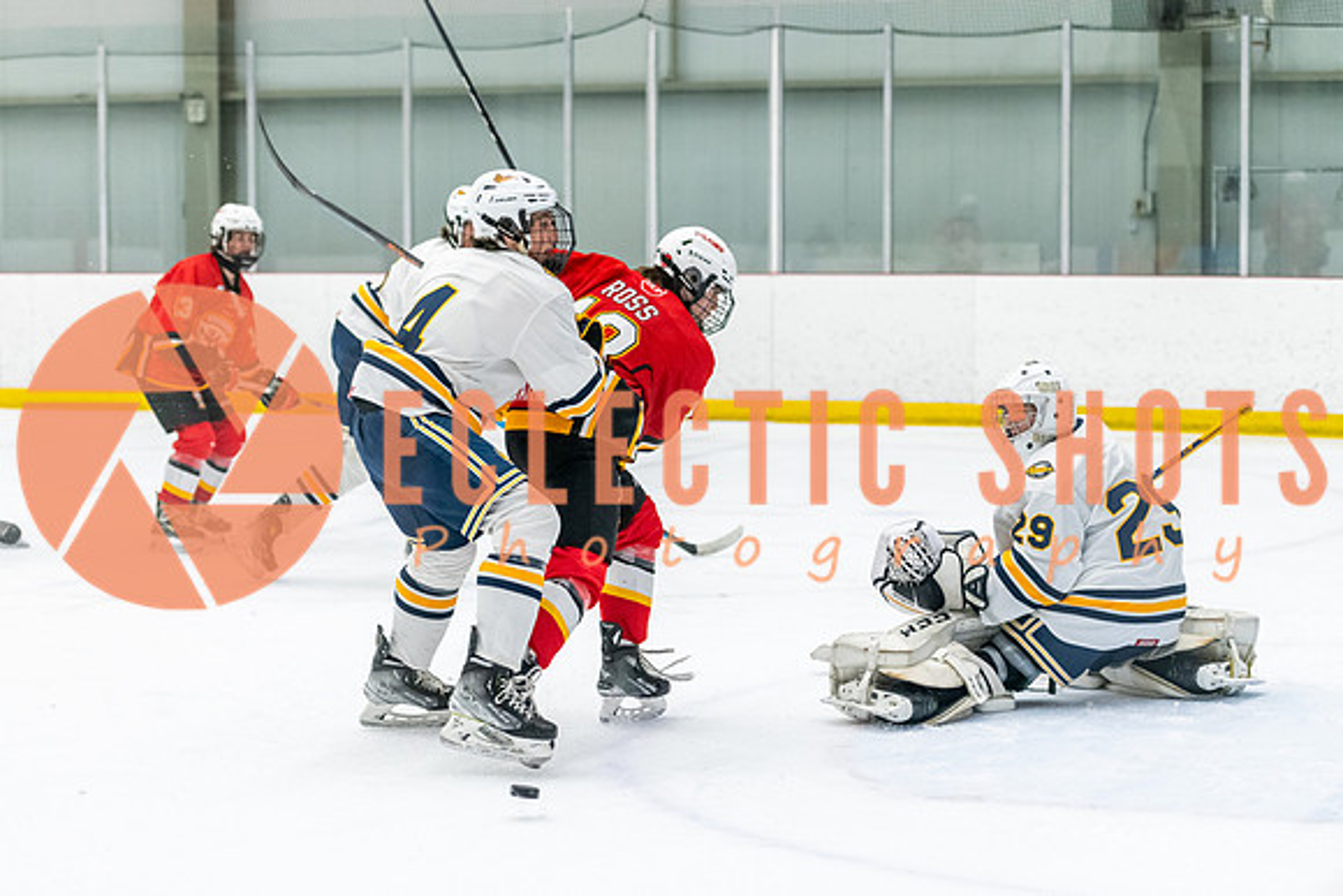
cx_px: 520
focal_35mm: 97
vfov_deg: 14.1
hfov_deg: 21.0
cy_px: 492
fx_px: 3613
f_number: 2.8
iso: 3200
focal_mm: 78
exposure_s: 1/800
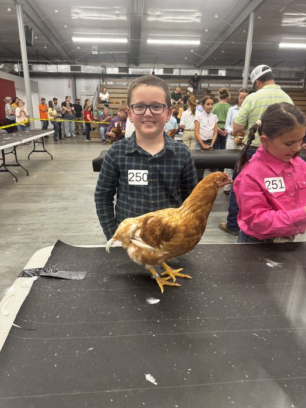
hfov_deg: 56.8
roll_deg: -0.5
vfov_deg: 71.6
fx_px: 283
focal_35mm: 24
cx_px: 153
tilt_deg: -18.7
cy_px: 204
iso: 125
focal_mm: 6.76
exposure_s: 1/60
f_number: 1.78
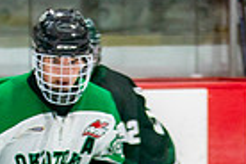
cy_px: 278
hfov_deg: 2.4
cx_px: 384
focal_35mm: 872
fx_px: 5958
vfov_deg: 1.6
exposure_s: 1/640
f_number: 3.2
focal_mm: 100
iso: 640
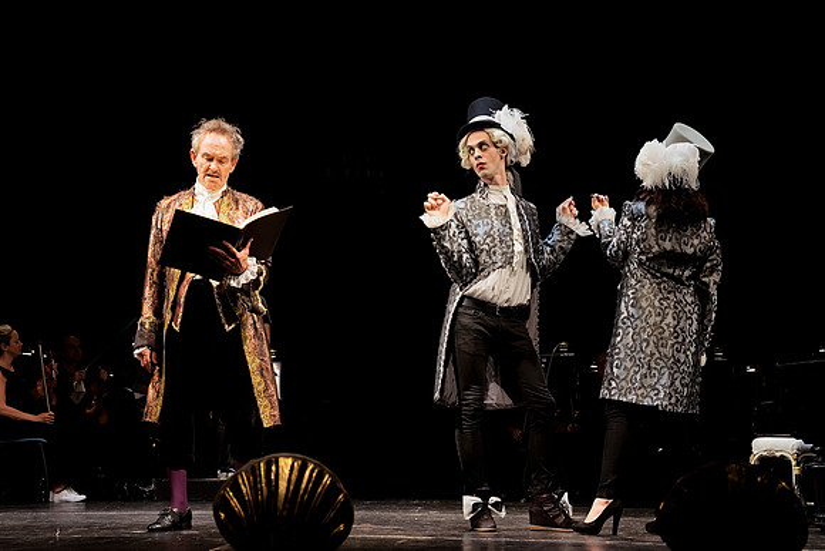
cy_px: 276
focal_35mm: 50
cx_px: 412
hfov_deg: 39.6
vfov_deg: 27.0
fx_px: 1146
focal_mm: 50
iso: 1600
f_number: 5.6
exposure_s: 1/125
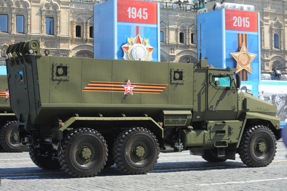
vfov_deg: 17.0
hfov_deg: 25.4
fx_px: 637
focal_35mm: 80
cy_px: 96
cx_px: 144
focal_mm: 80
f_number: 5.6
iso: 500
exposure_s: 1/320
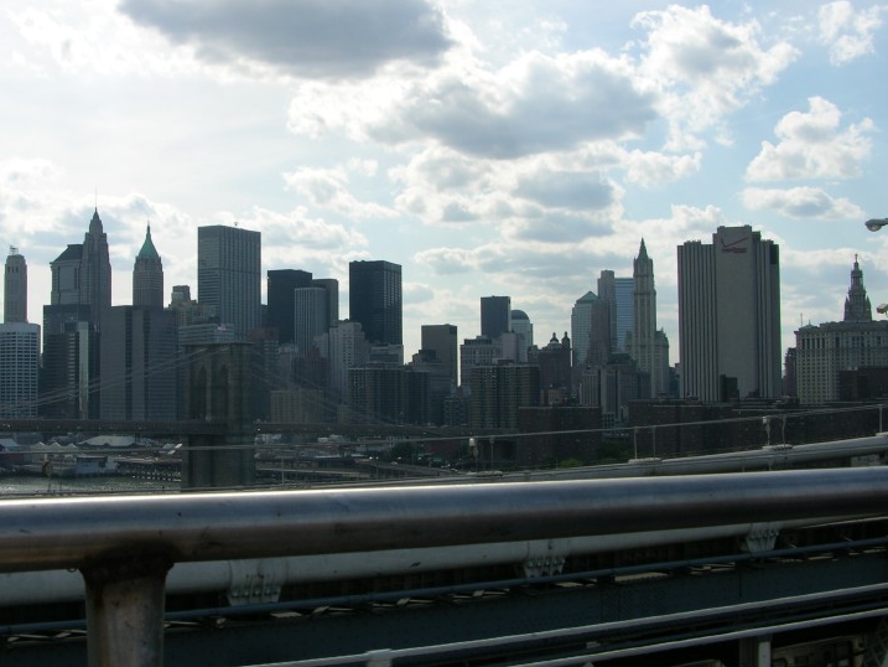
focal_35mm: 50
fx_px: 1283
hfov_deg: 37.9
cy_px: 341
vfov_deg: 29.1
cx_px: 321
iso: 50
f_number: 8
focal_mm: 8.9
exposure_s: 1/225
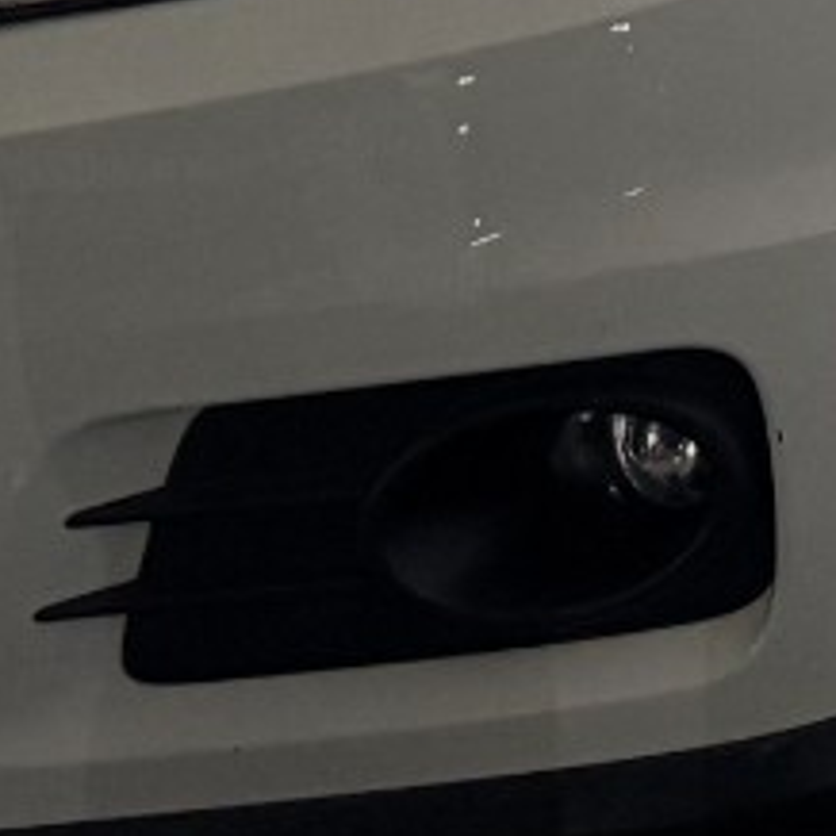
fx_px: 4262
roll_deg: -1.1
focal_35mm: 156
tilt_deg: -4.5
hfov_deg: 10.3
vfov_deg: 10.0
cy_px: -1074
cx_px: 1707
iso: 250
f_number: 1.78
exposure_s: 1/50
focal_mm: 6.76
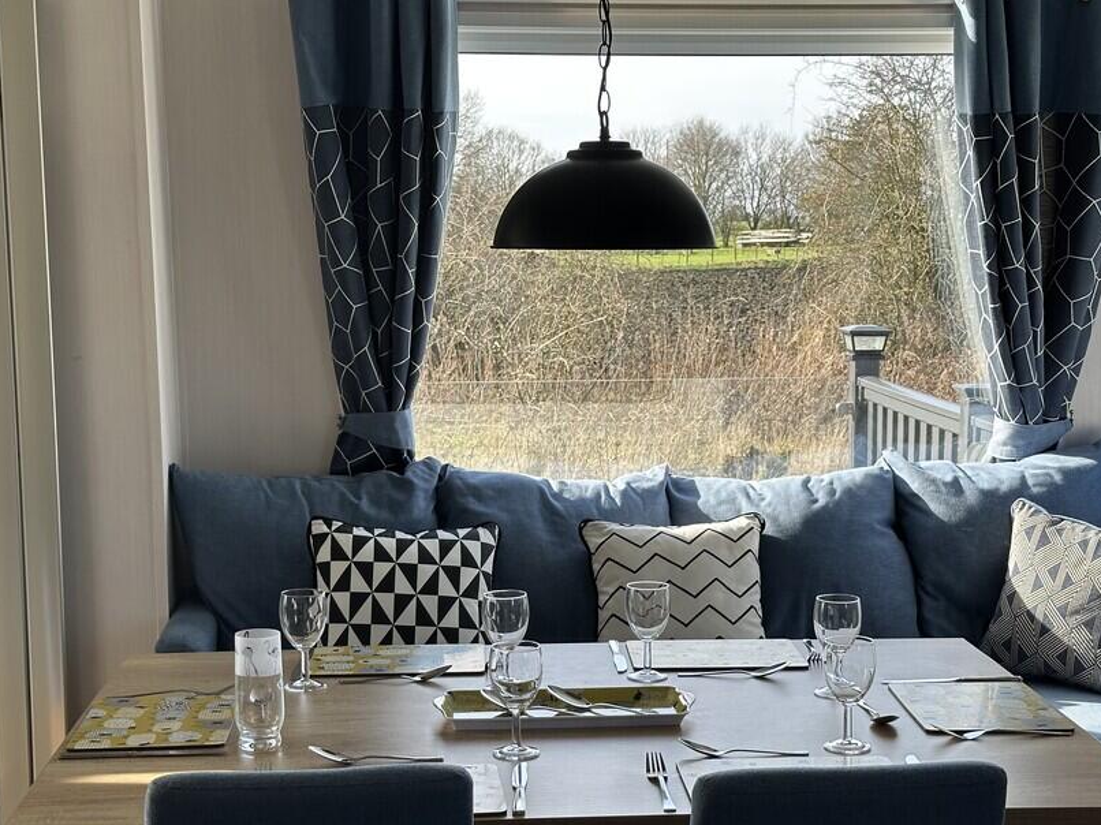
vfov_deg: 23.9
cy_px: 522
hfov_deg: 31.7
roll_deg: +0.3
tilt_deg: -9.7
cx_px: 607
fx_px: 1940
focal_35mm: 61
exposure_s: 1/532
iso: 64
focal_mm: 6.86
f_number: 1.78
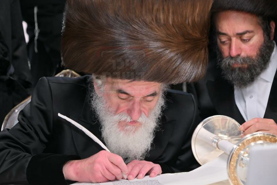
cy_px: 83
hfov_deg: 19.6
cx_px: 122
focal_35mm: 104
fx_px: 800
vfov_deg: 13.2
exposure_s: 1/200
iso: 640
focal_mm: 86
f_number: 4
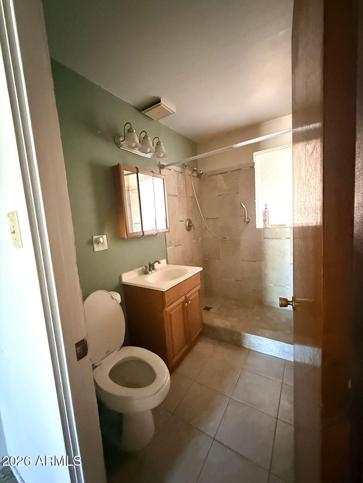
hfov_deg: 85.7
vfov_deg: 102.1
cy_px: 242
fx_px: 196
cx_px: 182
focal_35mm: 14
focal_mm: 2.22
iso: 1600
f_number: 2.2
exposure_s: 1/40
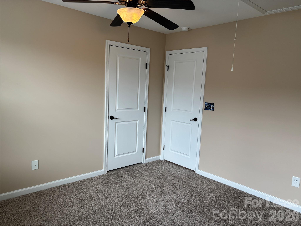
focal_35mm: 26
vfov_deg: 53.1
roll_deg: -2.3
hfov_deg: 67.3
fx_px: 226
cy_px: 113
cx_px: 150
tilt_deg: -7.4
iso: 80
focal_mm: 5.96
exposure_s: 1/120
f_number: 1.6
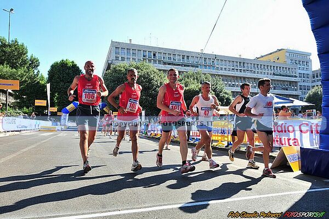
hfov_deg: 73.8
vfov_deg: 53.1
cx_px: 164
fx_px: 219
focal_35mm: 24
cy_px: 110
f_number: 8
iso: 400
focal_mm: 24
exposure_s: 1/400
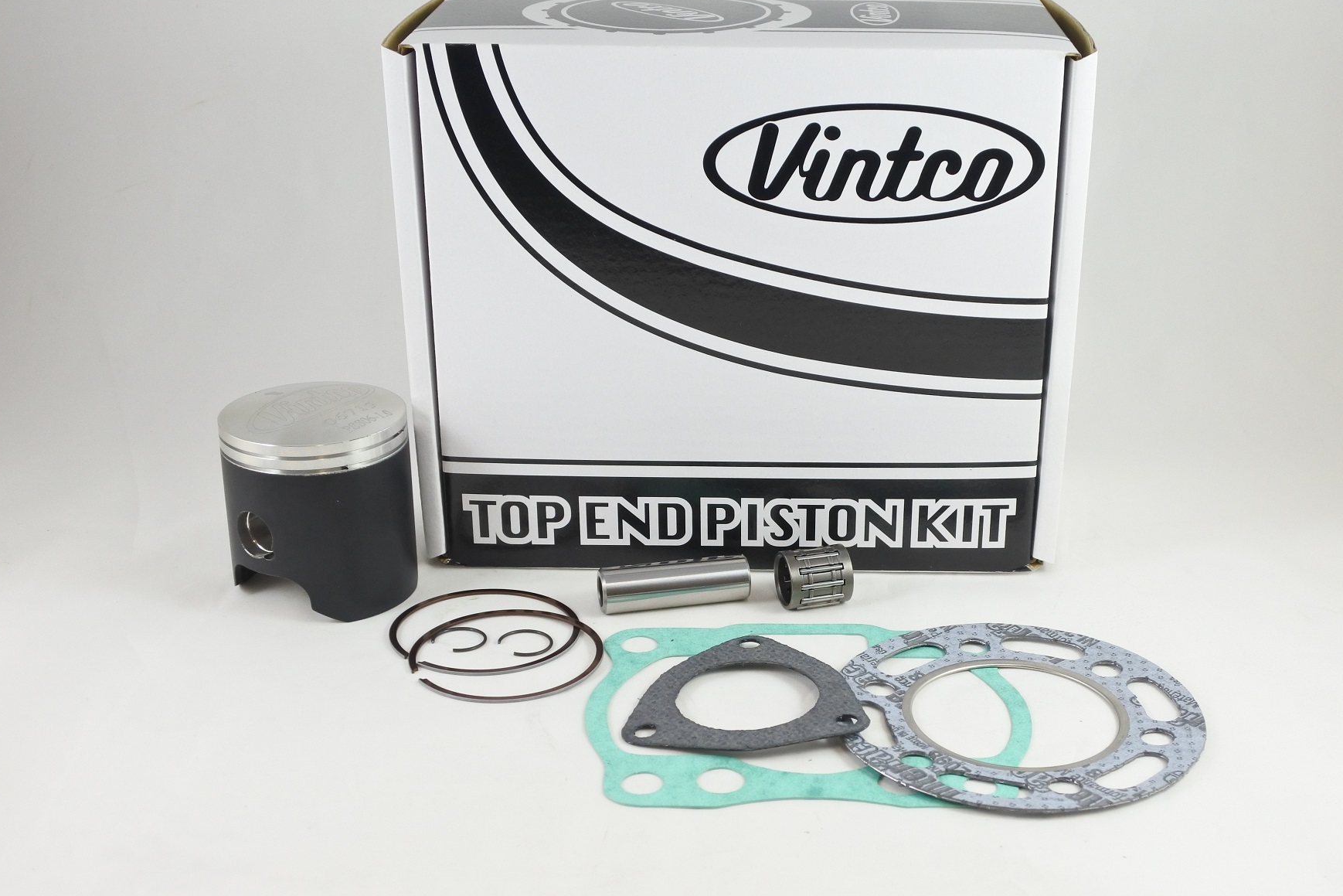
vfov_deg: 31.9
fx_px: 1567
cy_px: 439
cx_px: 700
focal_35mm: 42
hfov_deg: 46.4
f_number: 4.2
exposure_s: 1/125
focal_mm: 14.7
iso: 500
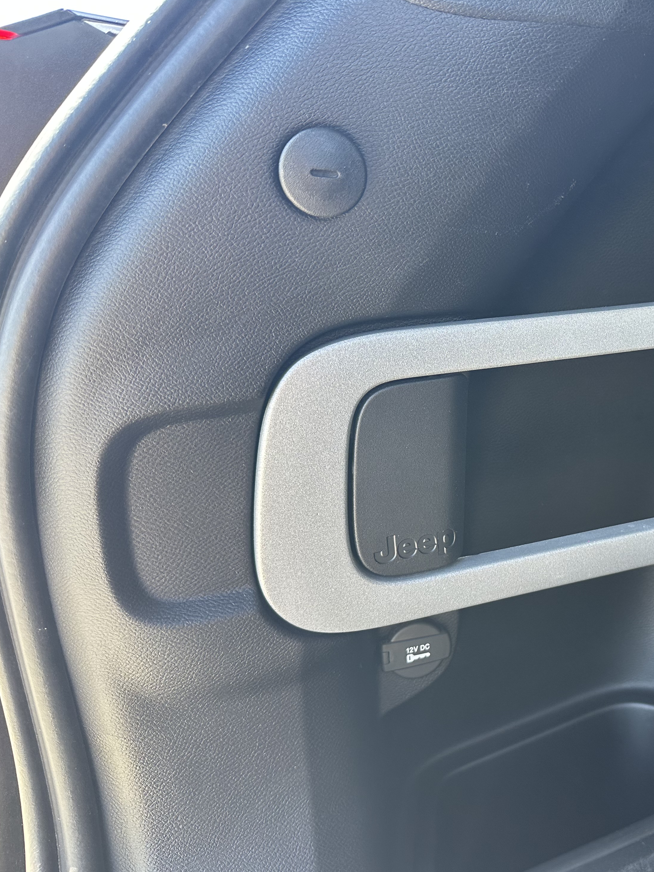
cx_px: 567
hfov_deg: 40.3
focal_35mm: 33
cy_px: 446
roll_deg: +1.5
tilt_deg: -17.9
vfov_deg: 55.3
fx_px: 831
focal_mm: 6.86
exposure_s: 1/147
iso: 125
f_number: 1.78
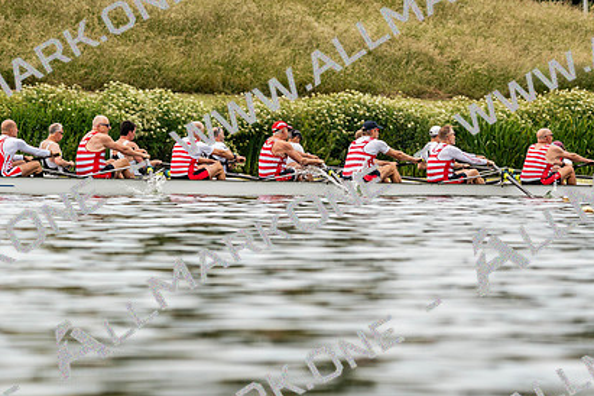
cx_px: 348
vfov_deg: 3.2
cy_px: 160
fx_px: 7127
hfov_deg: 4.8
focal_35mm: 432
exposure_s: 1/2000
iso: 400
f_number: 6.3
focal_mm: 306
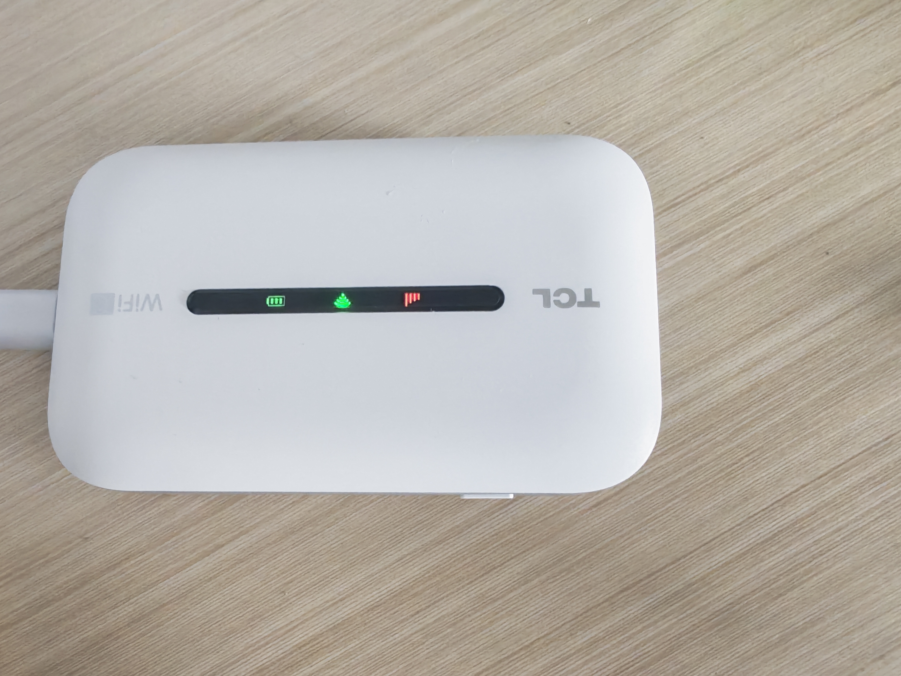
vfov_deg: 56.8
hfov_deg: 71.6
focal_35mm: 24
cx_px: 450
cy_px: 338
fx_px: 625
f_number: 2.2
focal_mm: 1.96
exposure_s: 1/33
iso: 640
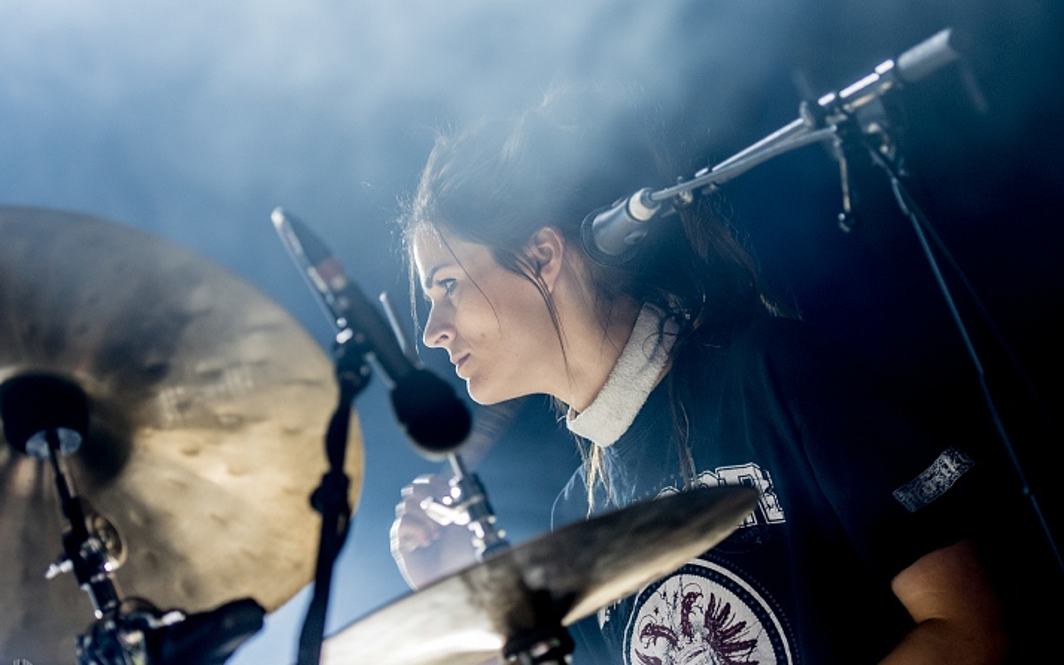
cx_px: 531
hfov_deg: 13.9
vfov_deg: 8.7
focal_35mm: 151
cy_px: 347
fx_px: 4378
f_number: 2.8
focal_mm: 98
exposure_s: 1/100
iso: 800
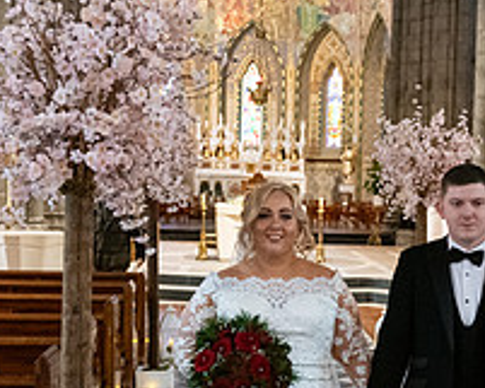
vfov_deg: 23.3
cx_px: 432
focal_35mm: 65
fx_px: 933
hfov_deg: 28.1
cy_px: 276
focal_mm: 24
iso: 1250
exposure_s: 1/160
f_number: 3.5
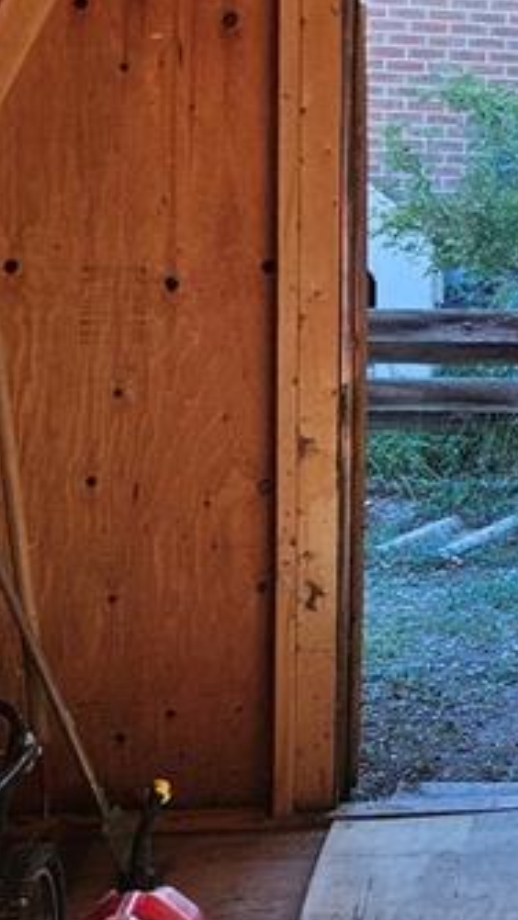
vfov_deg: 25.9
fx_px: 1977
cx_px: 872
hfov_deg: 13.6
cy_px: 248
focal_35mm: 81
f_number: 1.8
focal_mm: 5.4
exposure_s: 1/180
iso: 64
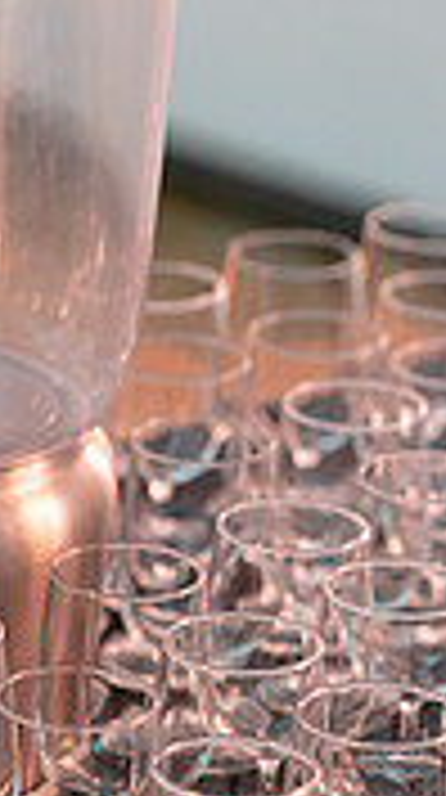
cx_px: -194
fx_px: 4793
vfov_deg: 9.5
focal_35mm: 227
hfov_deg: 5.3
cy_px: 576
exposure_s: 1/160
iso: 4000
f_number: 2.8
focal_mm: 85
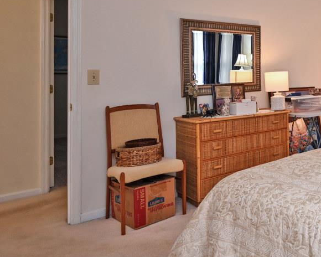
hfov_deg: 41.9
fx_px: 323
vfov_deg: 42.4
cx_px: 353
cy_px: 74
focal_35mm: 34
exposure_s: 1/60
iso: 280
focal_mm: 14
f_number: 4
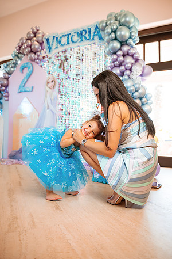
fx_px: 193
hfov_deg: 47.9
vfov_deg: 67.4
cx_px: 86
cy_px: 130
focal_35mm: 27
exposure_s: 1/400
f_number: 2.8
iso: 800
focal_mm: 27
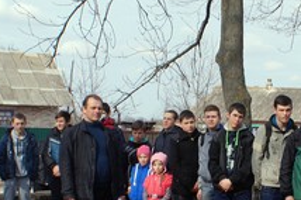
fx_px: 818
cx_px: 224
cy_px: 147
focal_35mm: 98
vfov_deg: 13.9
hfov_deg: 20.7
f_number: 9
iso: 100
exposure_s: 1/125
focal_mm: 20
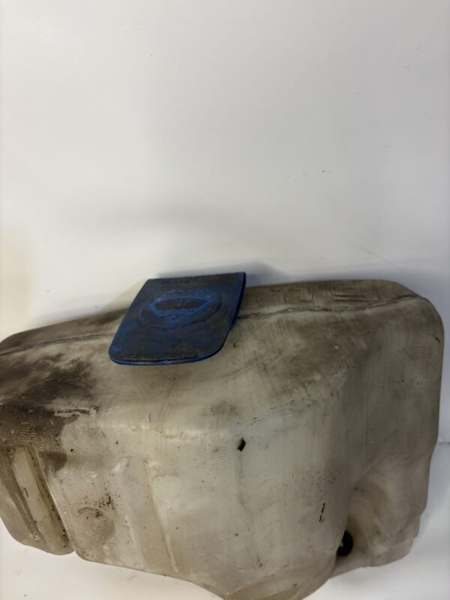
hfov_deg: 53.1
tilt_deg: -47.6
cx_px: 225
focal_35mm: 26
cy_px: 300
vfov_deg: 67.3
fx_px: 451
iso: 64
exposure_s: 1/50
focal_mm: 5.96
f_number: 1.6
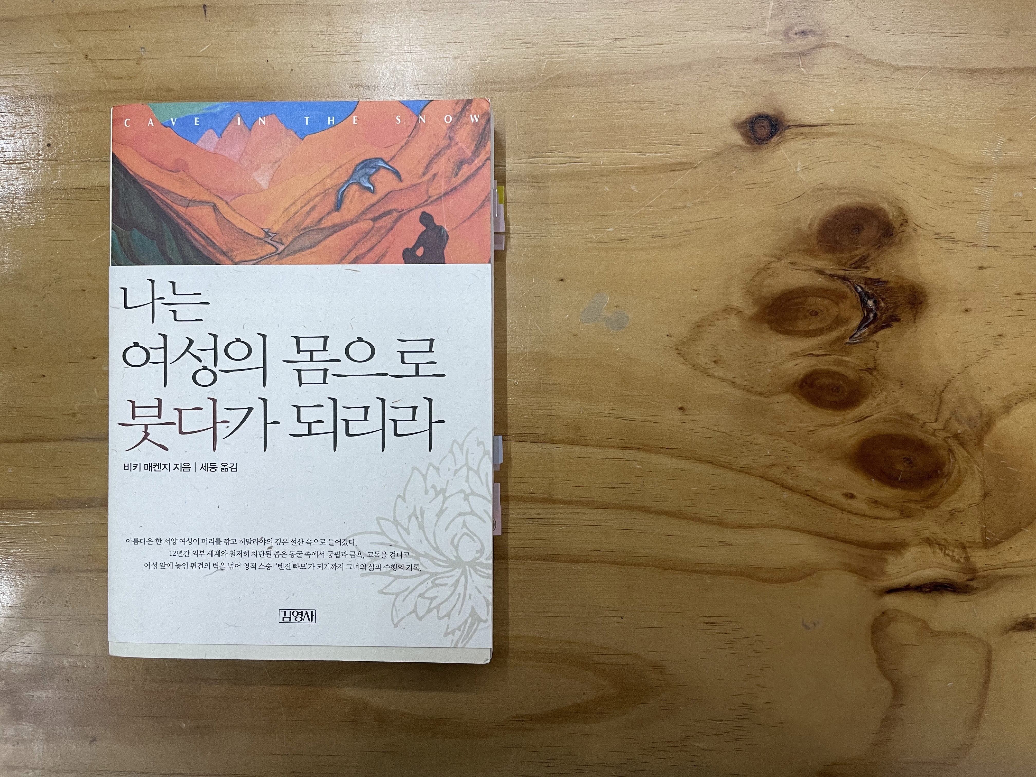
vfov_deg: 53.1
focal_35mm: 26
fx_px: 778
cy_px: 388
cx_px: 518
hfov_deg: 67.3
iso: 160
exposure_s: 1/60
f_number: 1.6
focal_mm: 4.2
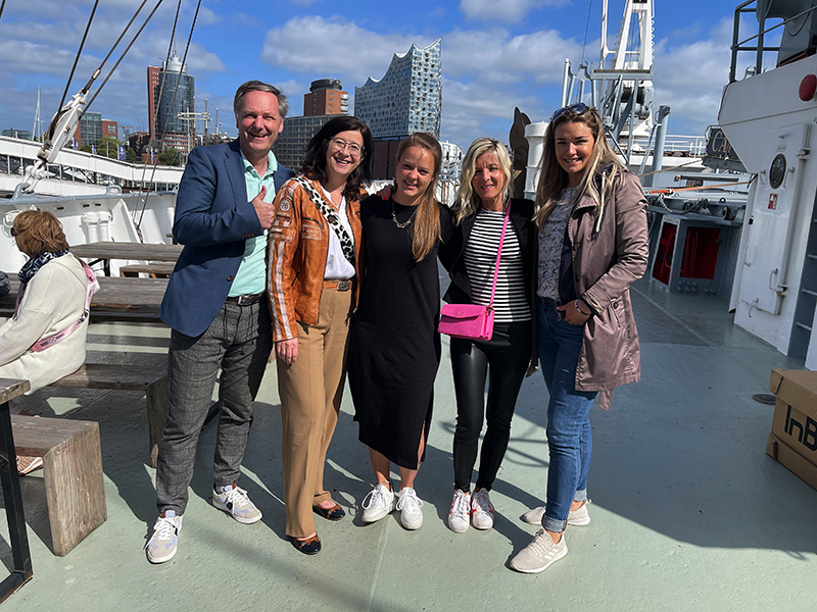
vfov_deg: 53.1
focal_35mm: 26
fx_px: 614
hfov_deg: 67.3
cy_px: 306
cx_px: 408
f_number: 1.6
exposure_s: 1/3922
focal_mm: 5.1
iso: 32
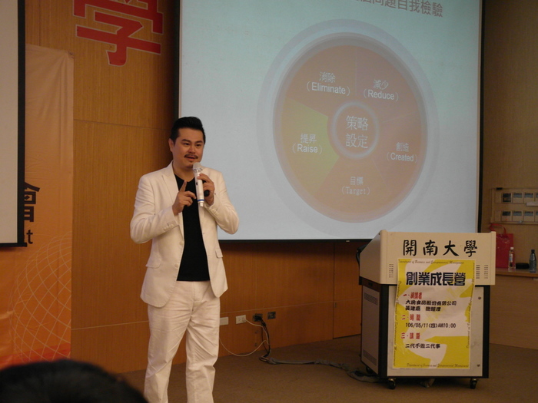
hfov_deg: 38.9
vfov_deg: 29.7
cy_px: 202
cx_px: 269
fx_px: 762
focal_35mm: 49
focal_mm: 10.6
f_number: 2.2
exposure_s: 1/30
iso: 400
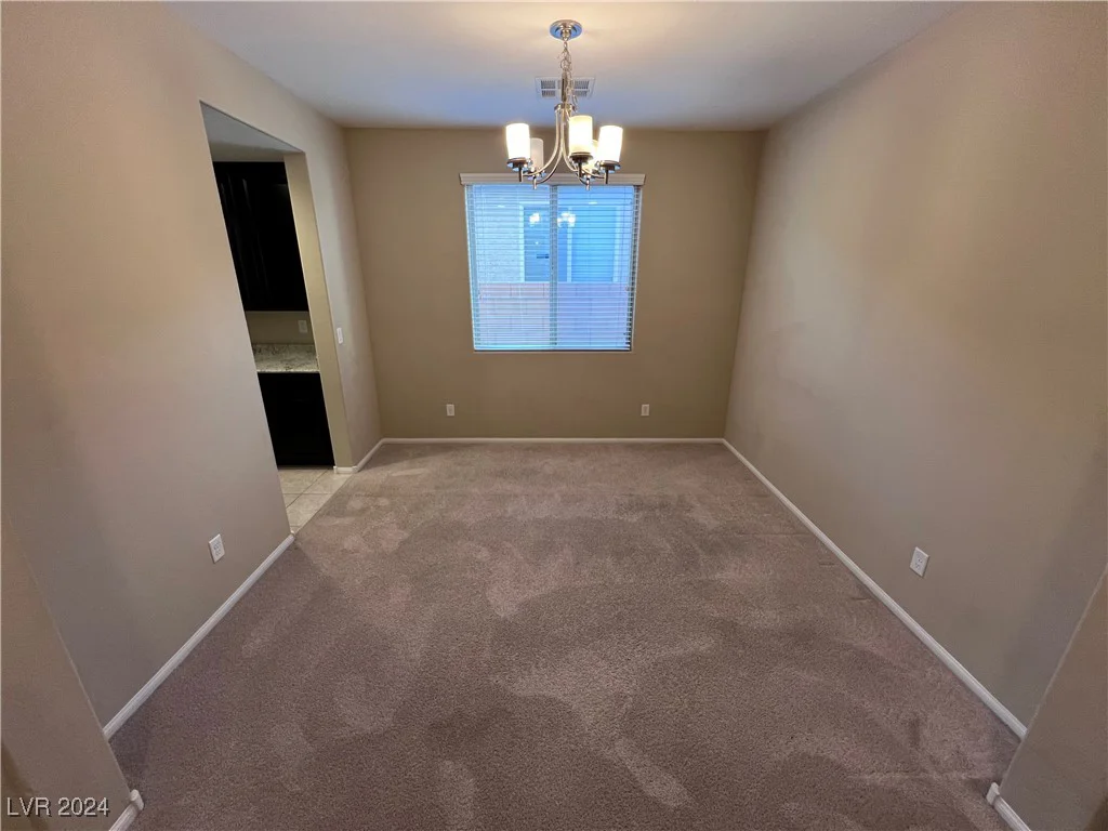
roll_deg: -0.1
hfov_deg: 106.2
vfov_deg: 89.9
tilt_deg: -19.8
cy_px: 416
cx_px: 554
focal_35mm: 13
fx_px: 416
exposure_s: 1/60
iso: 160
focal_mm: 1.57
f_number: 1.8
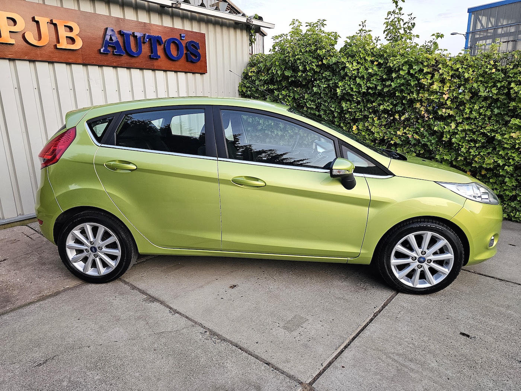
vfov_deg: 58.9
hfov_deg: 73.9
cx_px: 260
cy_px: 196
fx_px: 346
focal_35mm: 23
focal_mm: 6.3
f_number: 1.7
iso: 160
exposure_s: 1/180
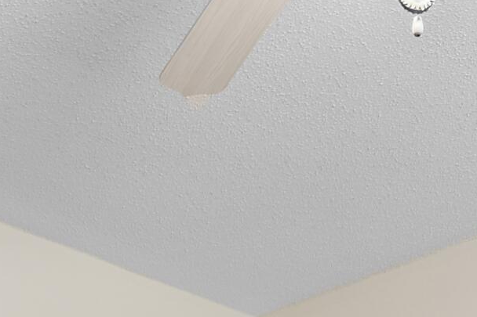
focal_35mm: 74
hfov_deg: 27.3
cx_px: 231
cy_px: 755
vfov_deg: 13.5
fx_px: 980
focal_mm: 10
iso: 100
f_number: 4.5
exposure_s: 1/4
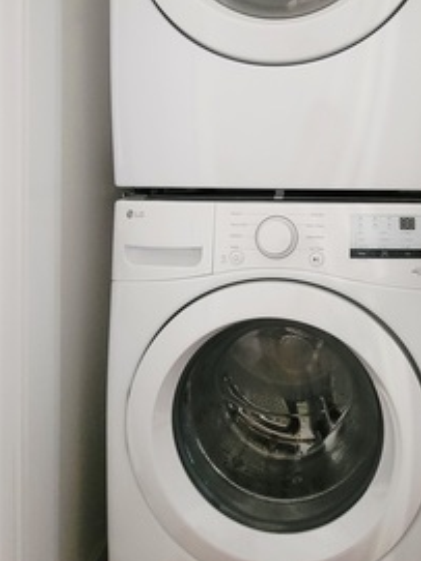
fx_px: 389
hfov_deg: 55.7
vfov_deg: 69.4
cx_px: 277
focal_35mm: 24
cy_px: 182
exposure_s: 1/24
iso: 800
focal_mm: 2.2
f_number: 2.2
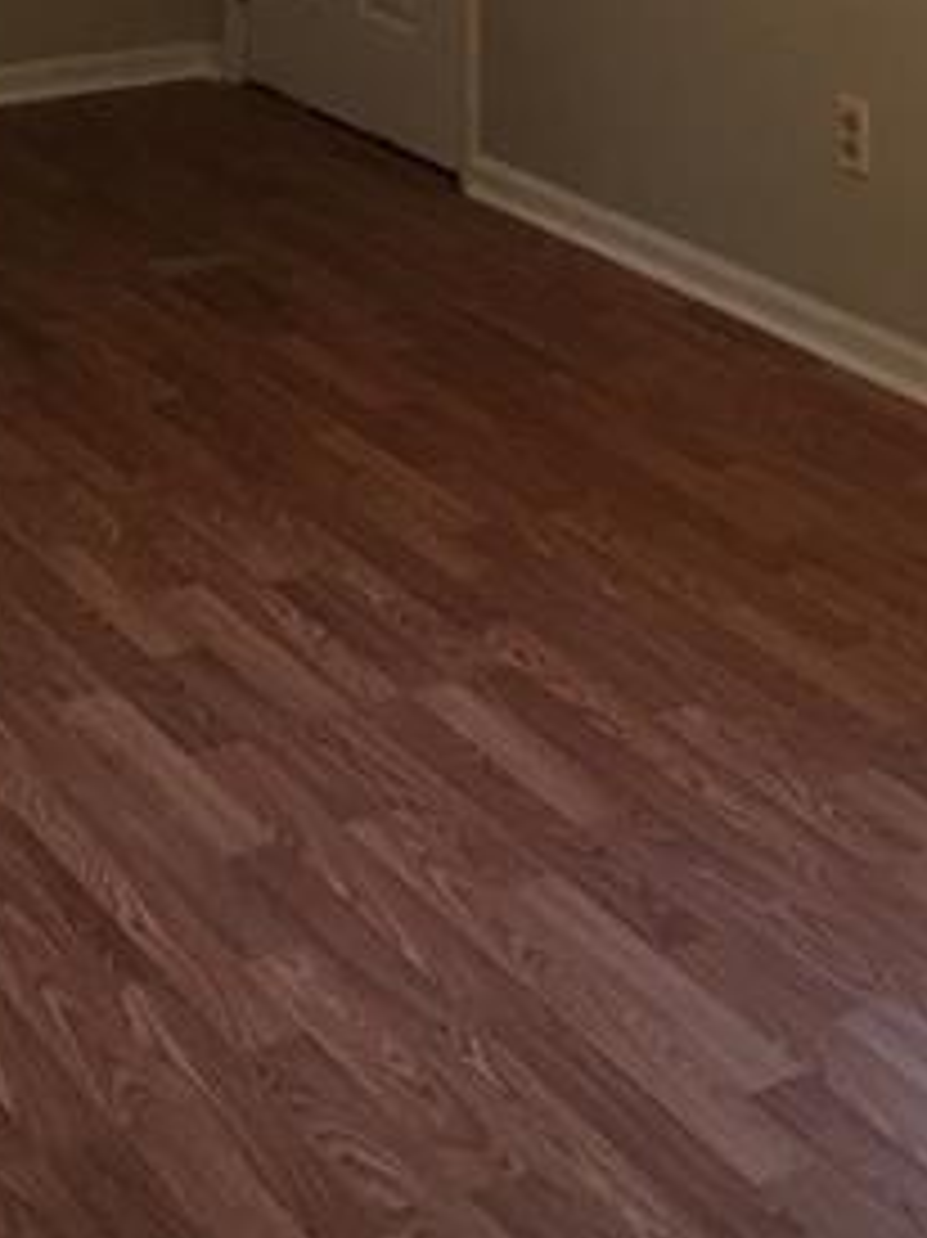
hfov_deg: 18.1
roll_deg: -0.5
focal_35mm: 81
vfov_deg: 22.9
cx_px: 652
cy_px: -90
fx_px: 2894
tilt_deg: -9.8
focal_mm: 4.15
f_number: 2.2
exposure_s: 1/30
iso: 80
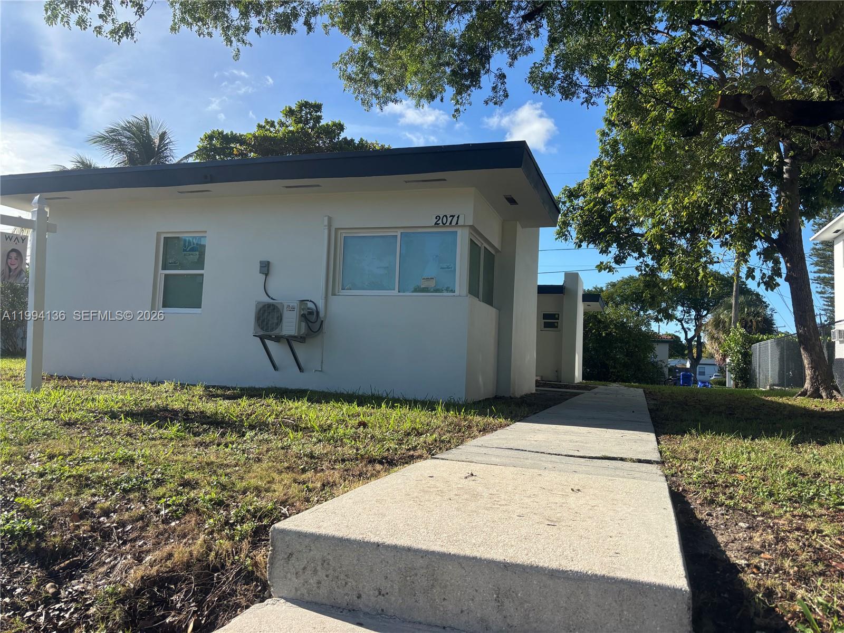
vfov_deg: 53.1
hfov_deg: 67.3
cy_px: 316
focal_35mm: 26
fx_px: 634
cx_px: 422
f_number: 1.6
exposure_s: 1/2451
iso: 50
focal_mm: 5.96
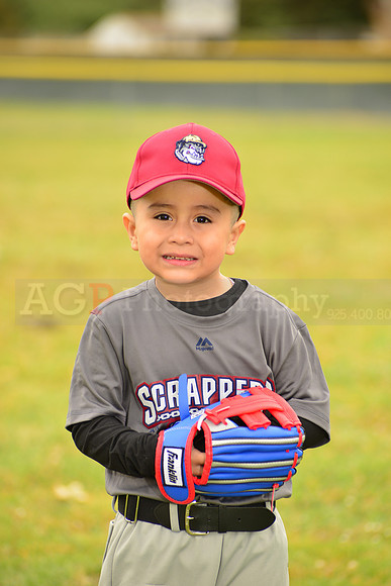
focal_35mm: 200
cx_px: 196
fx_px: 3256
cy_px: 293
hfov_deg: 6.9
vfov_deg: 10.3
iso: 160
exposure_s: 1/250
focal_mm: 200
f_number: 5.6
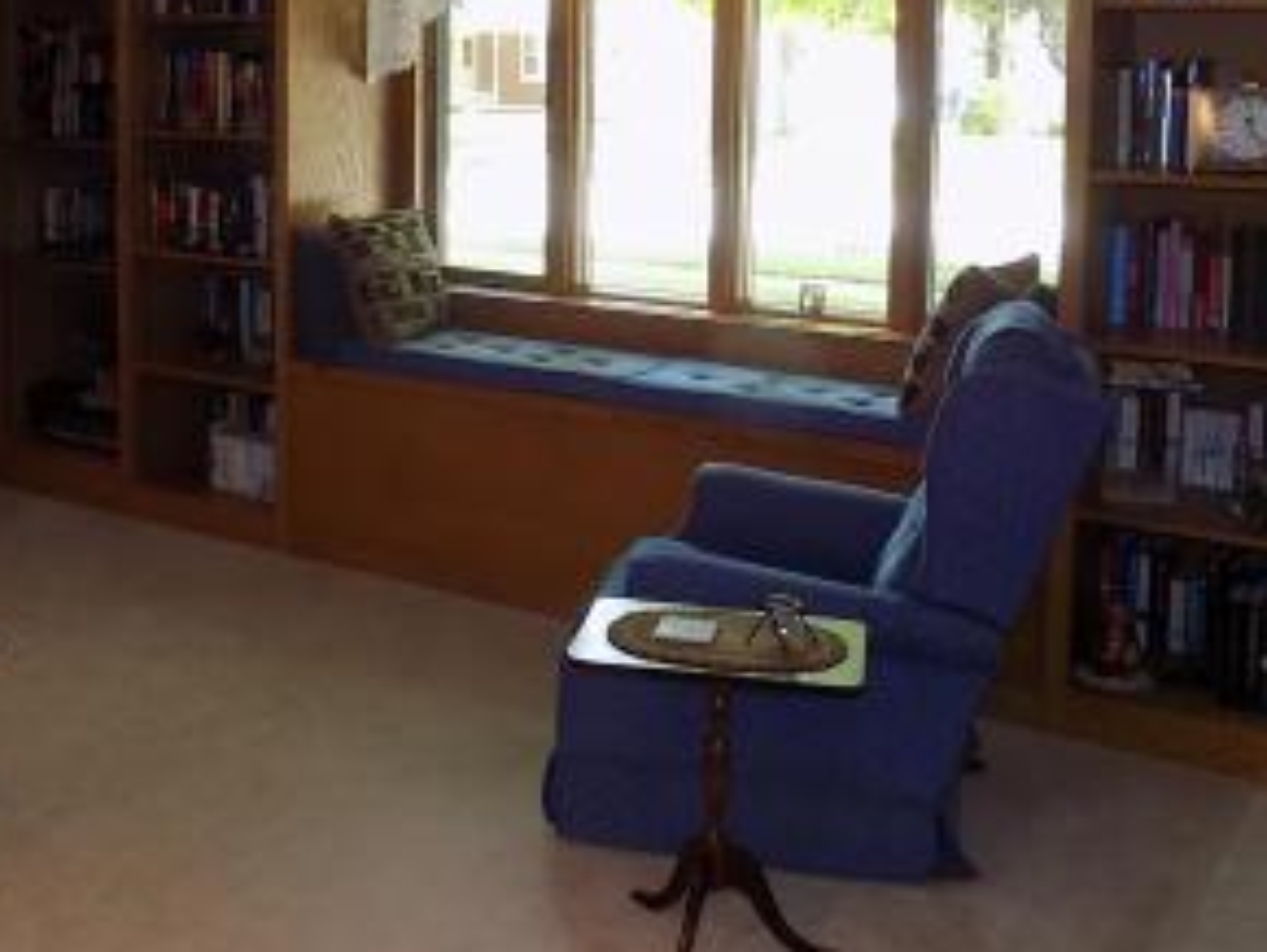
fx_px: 1685
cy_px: 162
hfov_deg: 40.4
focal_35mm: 46
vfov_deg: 30.6
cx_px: 376
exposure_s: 1/30
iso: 220
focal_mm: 4
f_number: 3.1
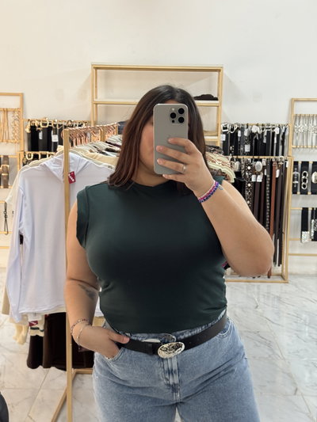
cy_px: 211
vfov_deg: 39.6
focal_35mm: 48
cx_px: 158
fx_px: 586
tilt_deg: -8.8
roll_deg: -0.1
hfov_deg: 30.3
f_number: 1.78
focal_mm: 6.76
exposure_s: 1/50
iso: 200
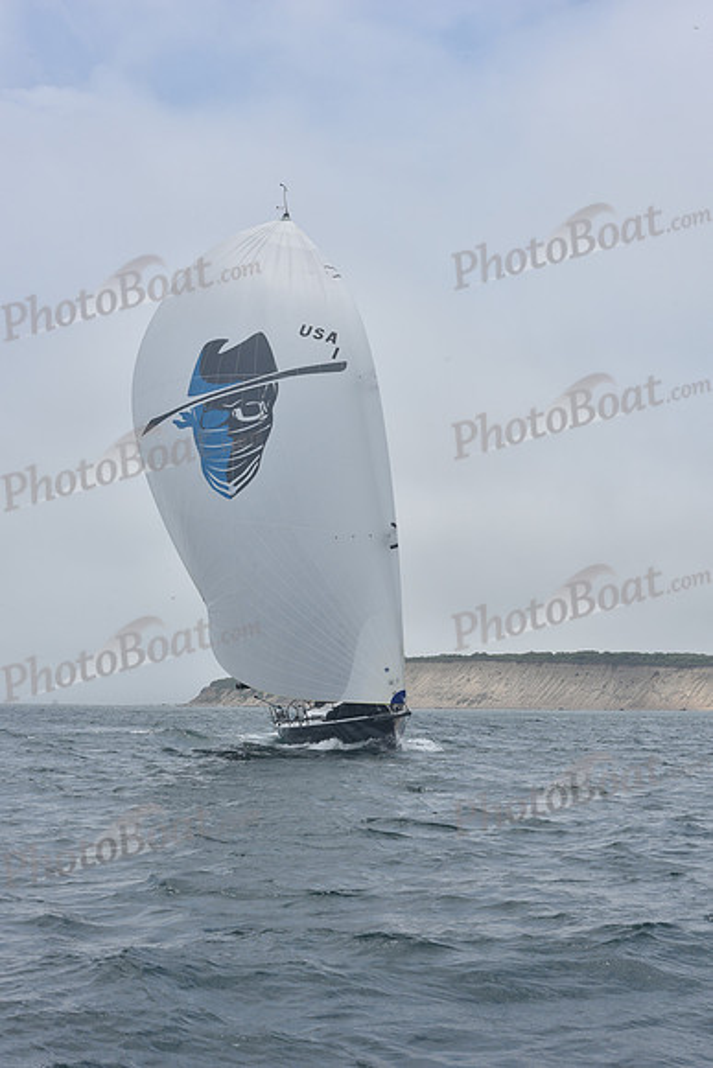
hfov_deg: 19.5
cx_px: 356
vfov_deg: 28.8
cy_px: 534
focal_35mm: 70
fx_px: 2078
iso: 250
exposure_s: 1/800
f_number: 13
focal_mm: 70
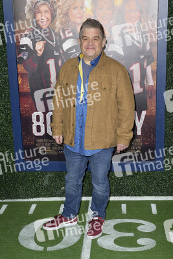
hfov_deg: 30.5
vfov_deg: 44.5
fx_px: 317
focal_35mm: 44
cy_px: 130
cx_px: 86
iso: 400
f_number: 6.3
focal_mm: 44
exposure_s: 1/250
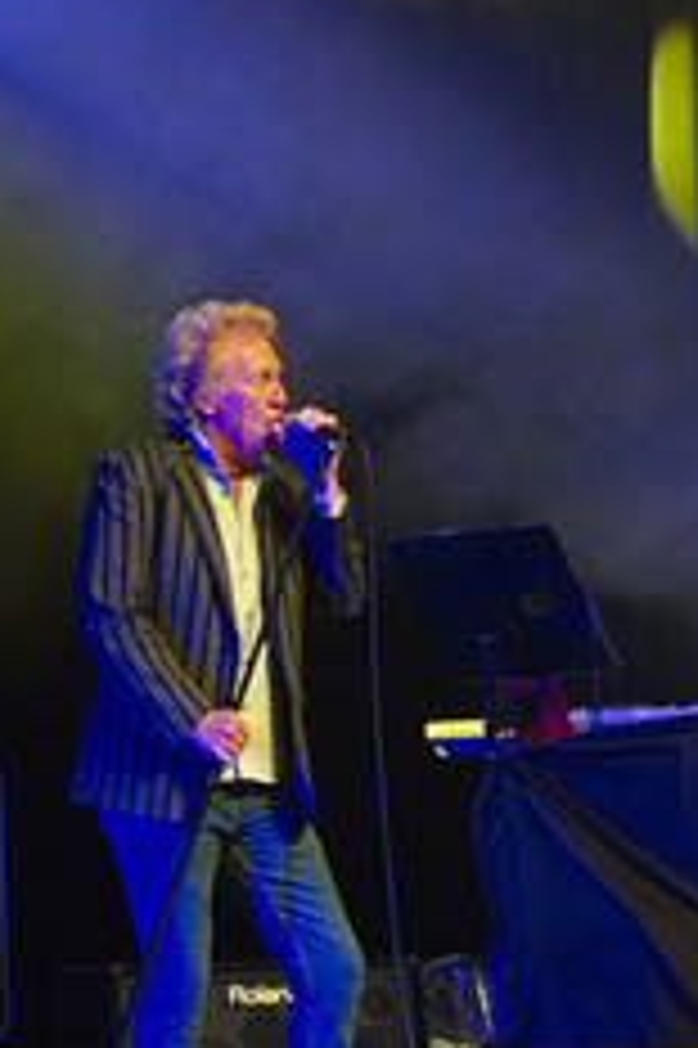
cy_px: 621
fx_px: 7893
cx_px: 970
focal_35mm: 271
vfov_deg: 7.6
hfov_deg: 5.0
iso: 1600
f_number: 2.8
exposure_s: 1/160
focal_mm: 140
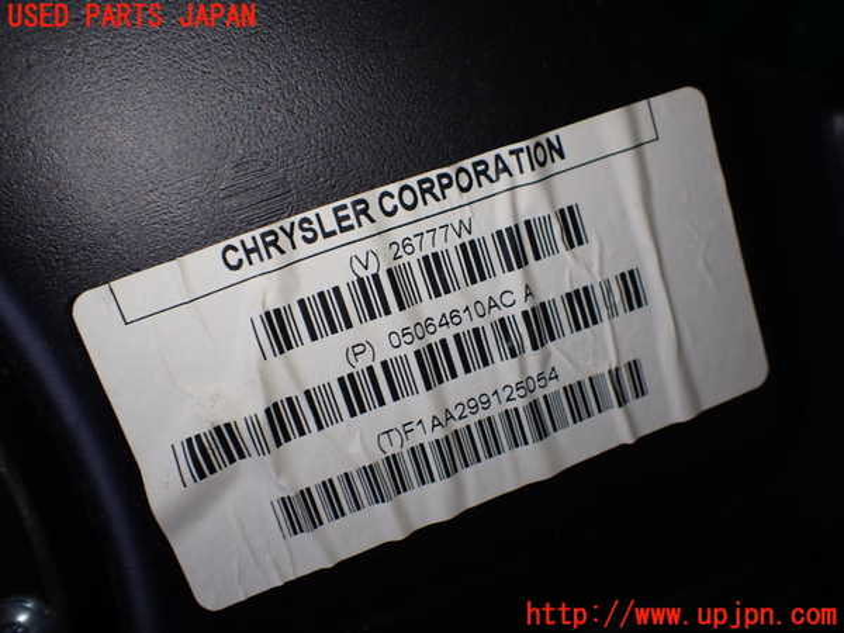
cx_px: 422
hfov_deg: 60.0
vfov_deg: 46.8
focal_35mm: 30
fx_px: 731
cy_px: 316
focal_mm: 5.4
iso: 160
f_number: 2.3
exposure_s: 1/125
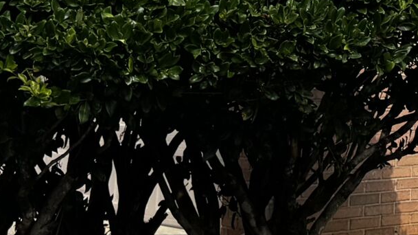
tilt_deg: +9.9
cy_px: -183
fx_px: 1462
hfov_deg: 14.7
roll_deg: -0.7
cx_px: 688
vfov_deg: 8.8
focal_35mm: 132
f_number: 1.78
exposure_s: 1/6410
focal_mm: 6.76
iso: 80
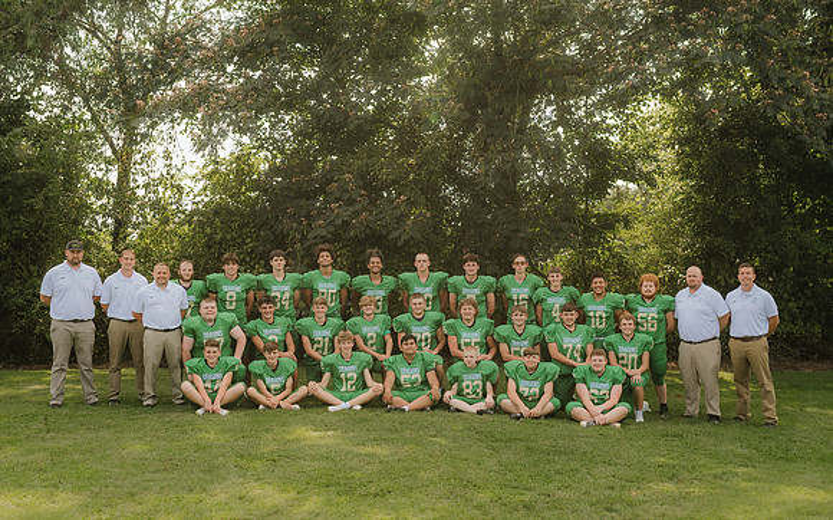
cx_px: 432
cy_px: 283
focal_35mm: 44
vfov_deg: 28.9
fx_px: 1010
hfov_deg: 44.8
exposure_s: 1/800
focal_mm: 35
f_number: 4
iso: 160
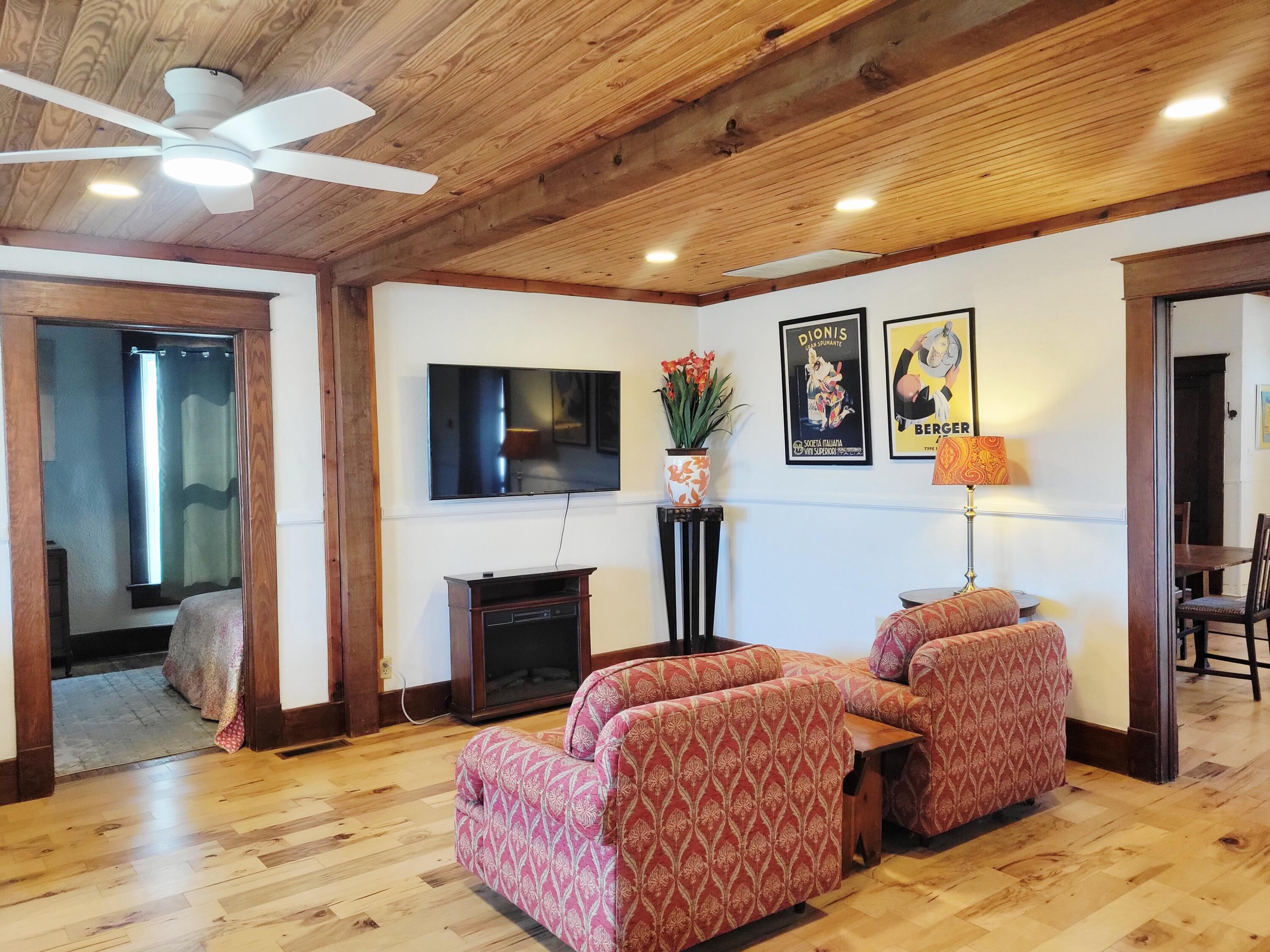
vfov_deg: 53.1
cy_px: 476
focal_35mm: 26
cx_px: 635
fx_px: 954
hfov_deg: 67.3
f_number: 1.8
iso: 320
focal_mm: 5.4
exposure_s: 1/120
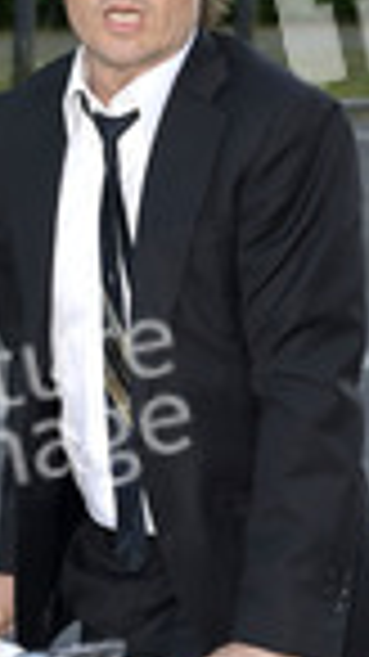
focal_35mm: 166
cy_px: 652
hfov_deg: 7.3
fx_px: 2891
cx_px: 90
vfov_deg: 12.8
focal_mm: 58
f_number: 5.6
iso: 640
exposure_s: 1/250
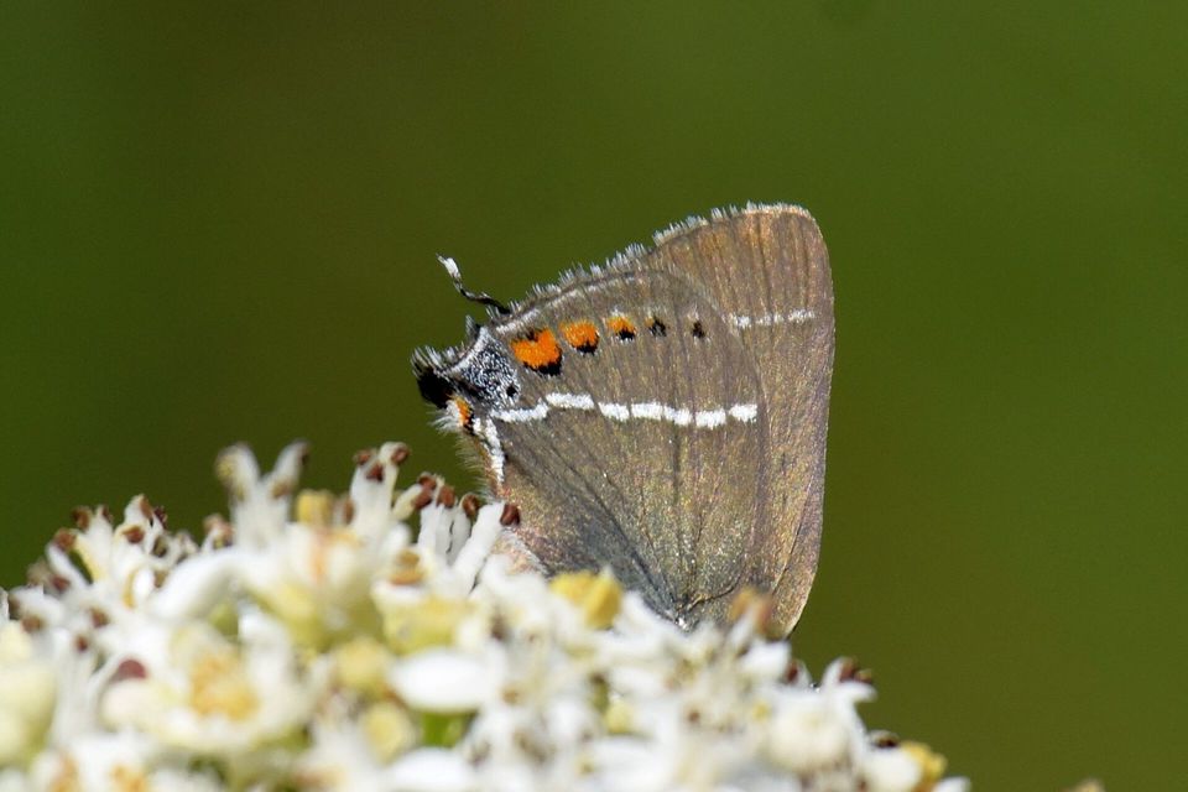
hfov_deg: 4.6
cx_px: 594
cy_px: 396
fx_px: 14849
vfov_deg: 3.1
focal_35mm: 450
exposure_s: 1/2000
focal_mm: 300
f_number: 8
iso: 400
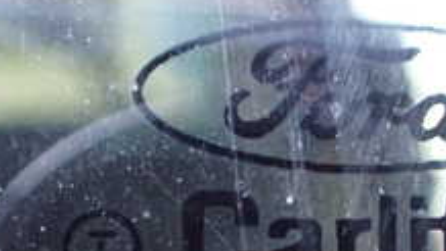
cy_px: 333
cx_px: 327
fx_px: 1065
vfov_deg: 13.0
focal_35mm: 90
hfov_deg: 23.4
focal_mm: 5.4
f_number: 2.3
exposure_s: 1/125
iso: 640
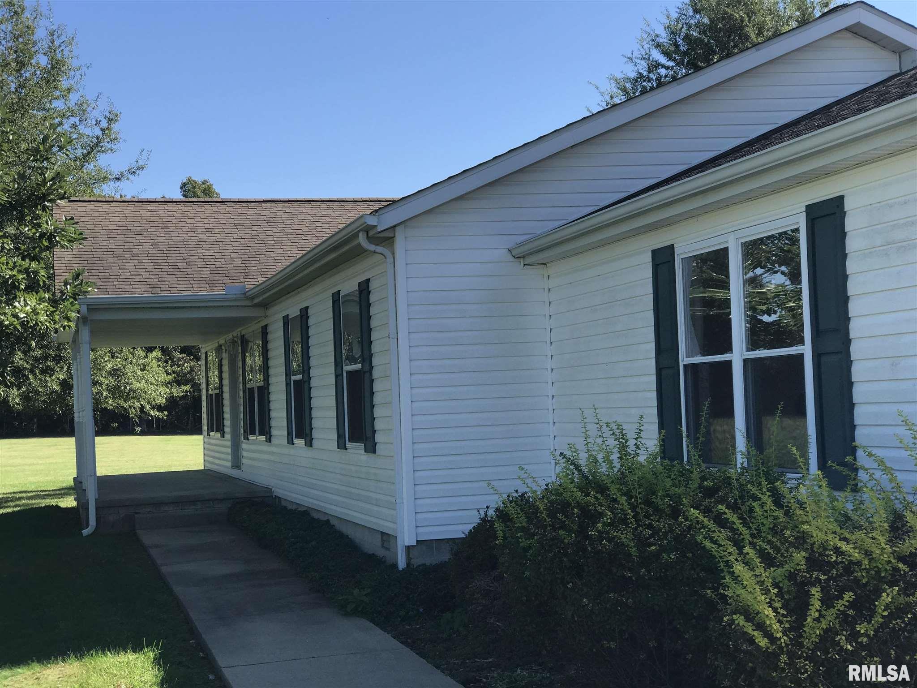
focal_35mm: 57
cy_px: 344
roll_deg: +2.7
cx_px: 458
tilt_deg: +2.9
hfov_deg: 33.8
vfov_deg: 25.7
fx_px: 1510
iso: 20
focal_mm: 6.6
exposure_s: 1/538
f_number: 2.8
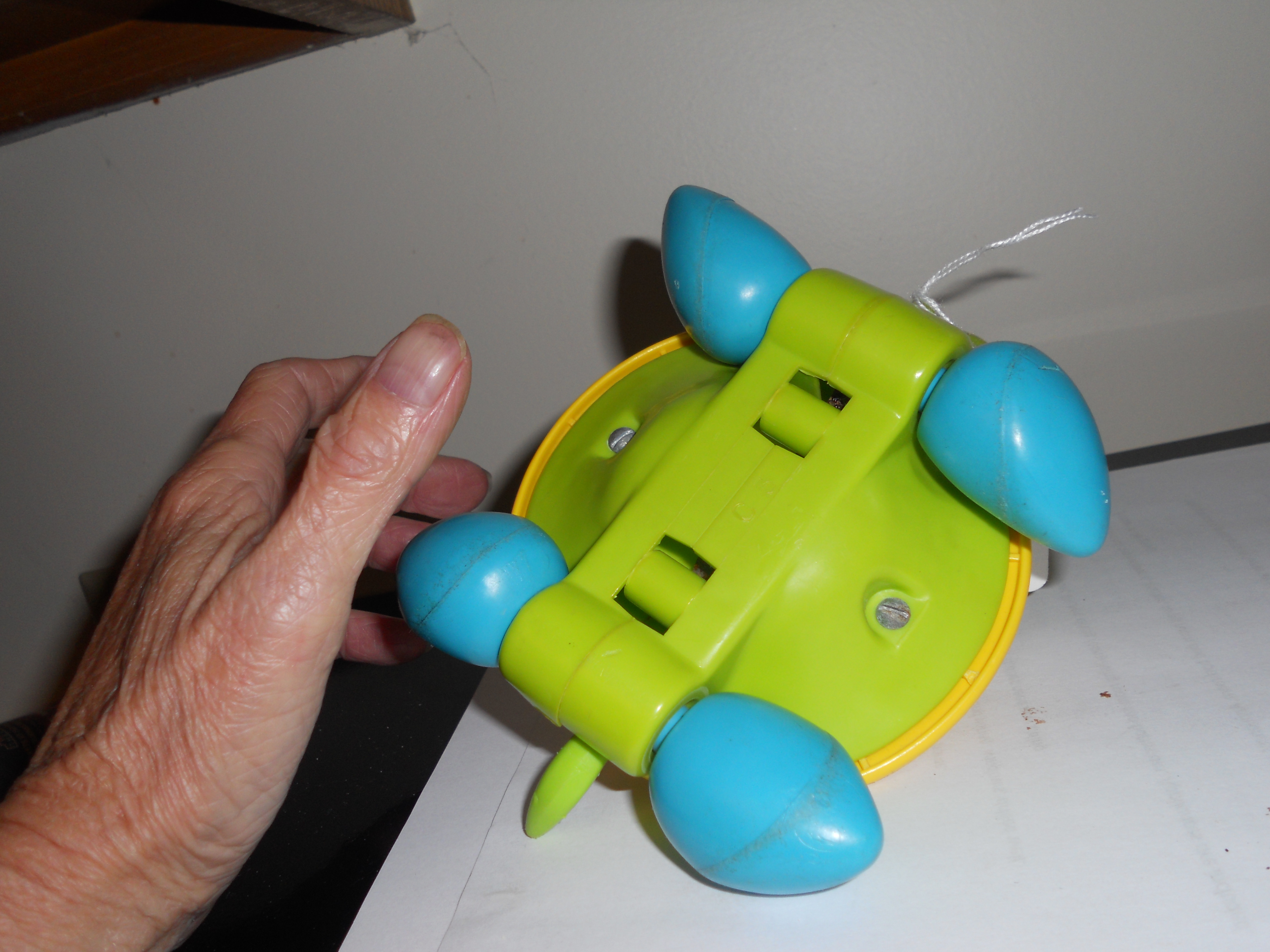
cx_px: 635
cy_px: 476
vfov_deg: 44.2
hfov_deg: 56.8
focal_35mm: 32
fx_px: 1174
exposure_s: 1/25
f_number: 8.8
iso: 80
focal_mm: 5.8
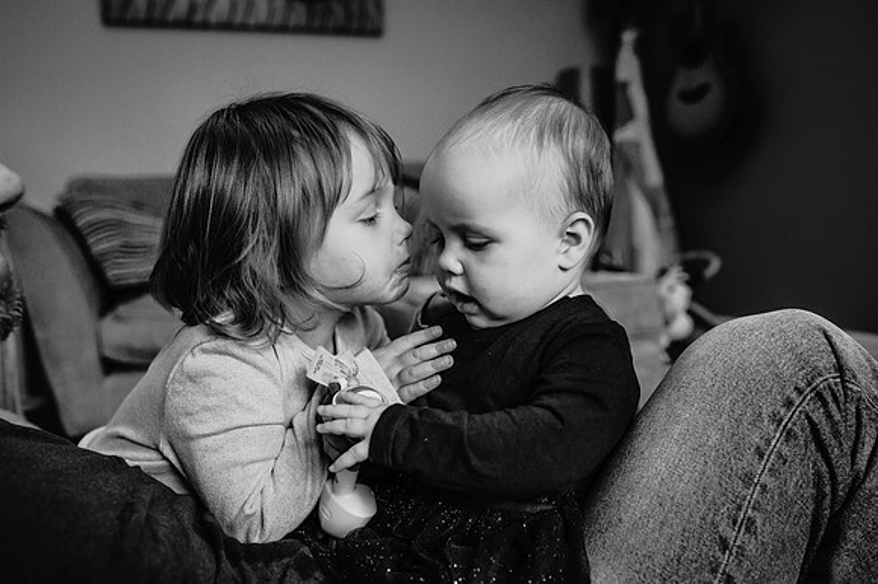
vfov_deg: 37.8
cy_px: 292
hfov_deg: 54.5
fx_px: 853
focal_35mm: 35
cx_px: 439
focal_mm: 35
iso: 1100
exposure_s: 1/160
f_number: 3.5
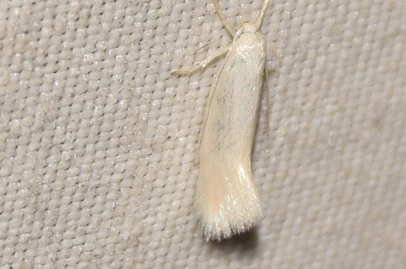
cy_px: 134
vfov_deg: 6.5
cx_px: 203
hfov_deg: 9.8
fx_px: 2364
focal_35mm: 210
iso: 125
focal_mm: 140
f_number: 10
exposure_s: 1/160
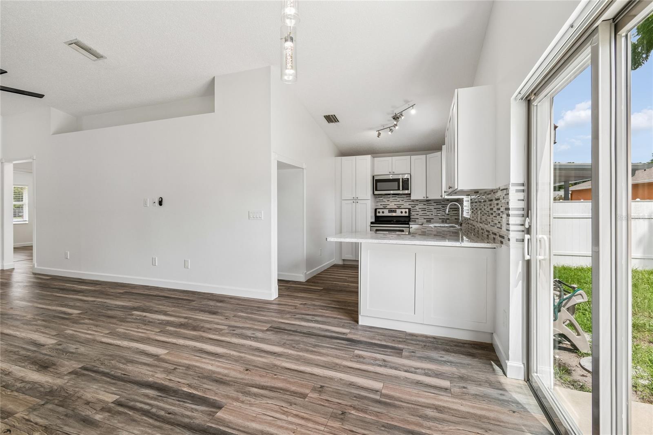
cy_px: 218
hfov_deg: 100.4
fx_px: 272
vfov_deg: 77.3
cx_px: 326
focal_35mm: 15
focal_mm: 10
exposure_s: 1/20
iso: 100
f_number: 8
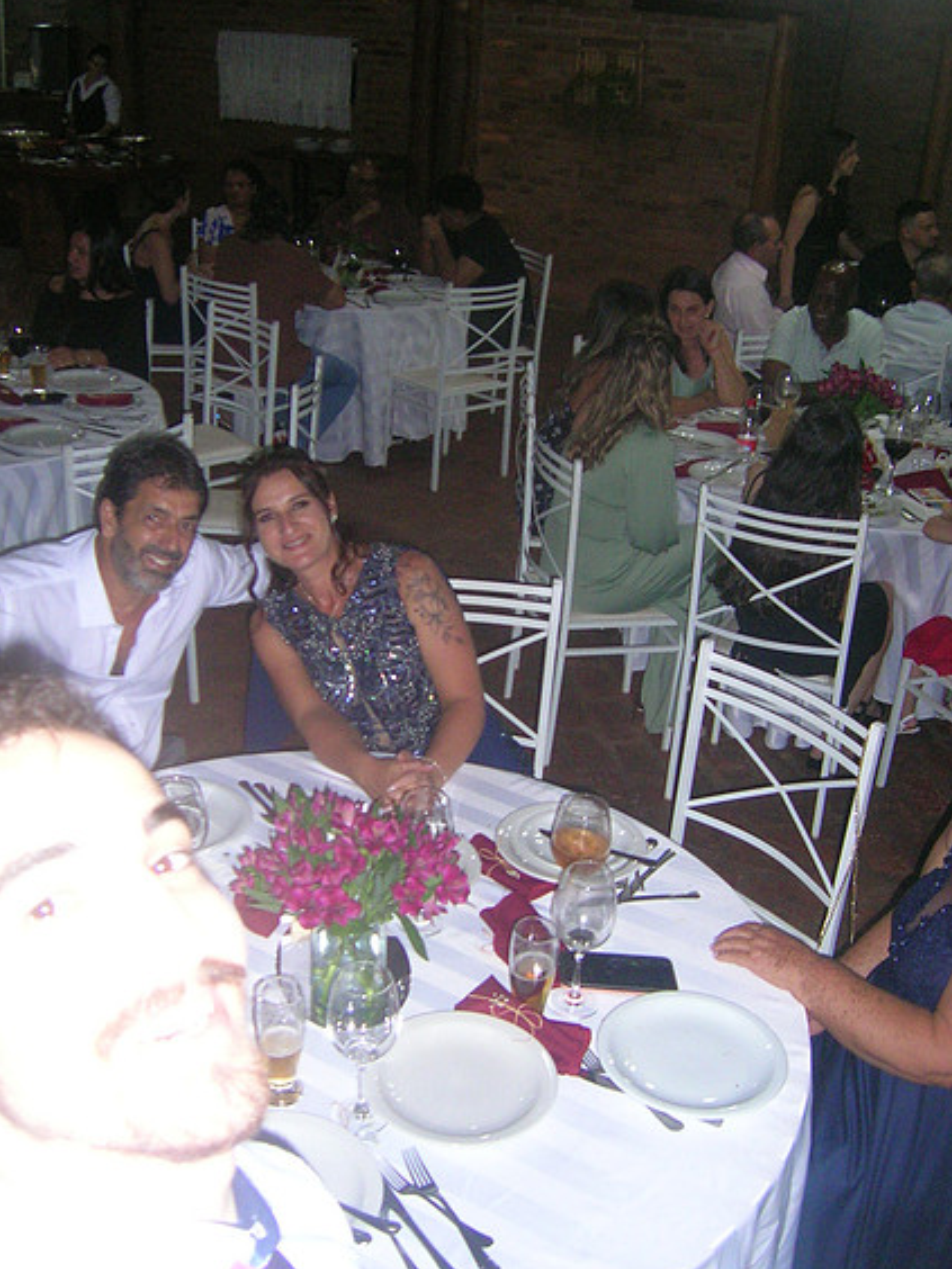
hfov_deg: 39.7
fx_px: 1320
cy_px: 634
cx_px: 469
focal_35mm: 36
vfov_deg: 51.4
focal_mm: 5.4
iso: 197
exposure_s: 1/60.1
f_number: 2.8
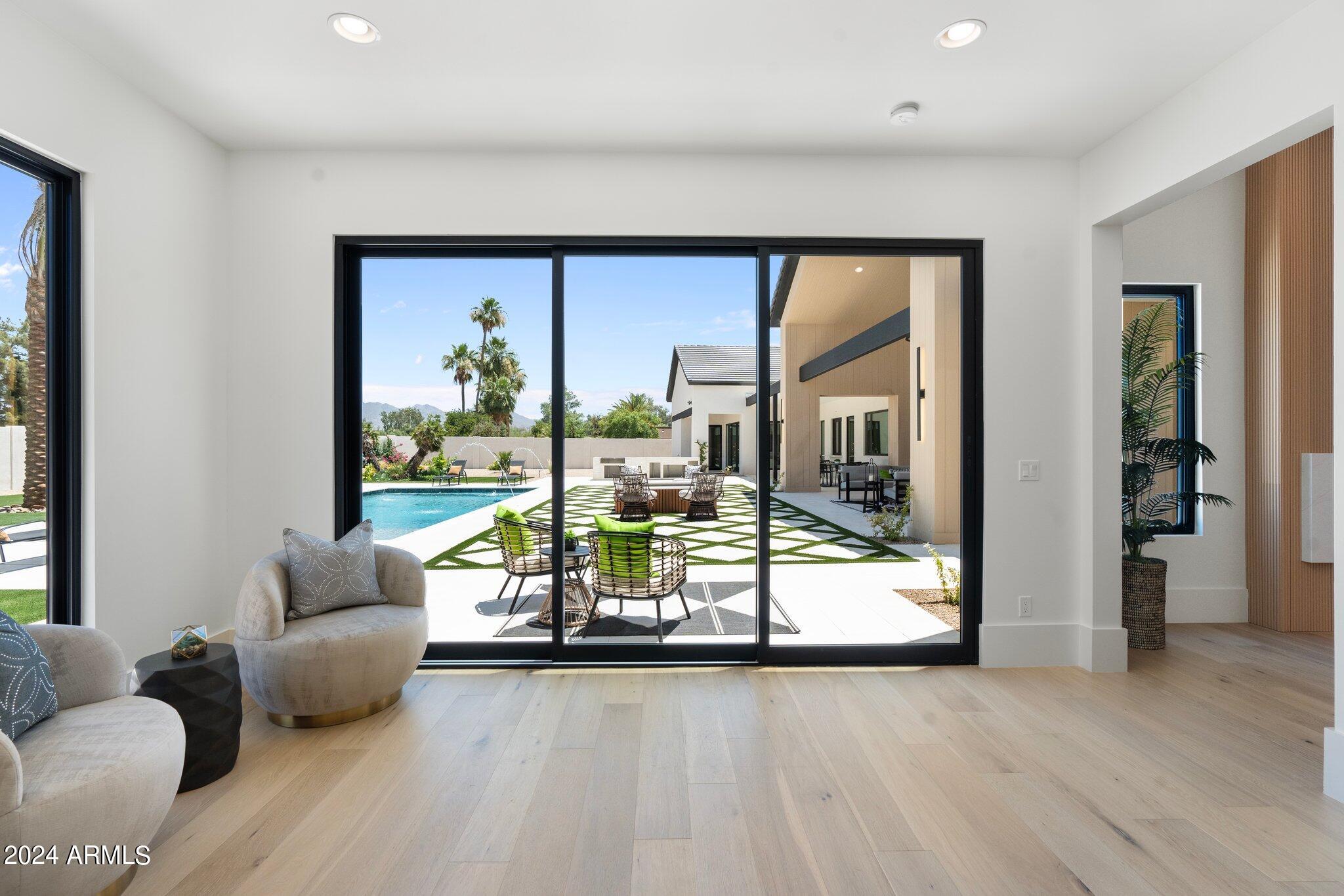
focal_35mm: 16
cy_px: 448
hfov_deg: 96.7
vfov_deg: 73.7
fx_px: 597
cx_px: 672
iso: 1000
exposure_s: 1/160
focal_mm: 16
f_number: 8
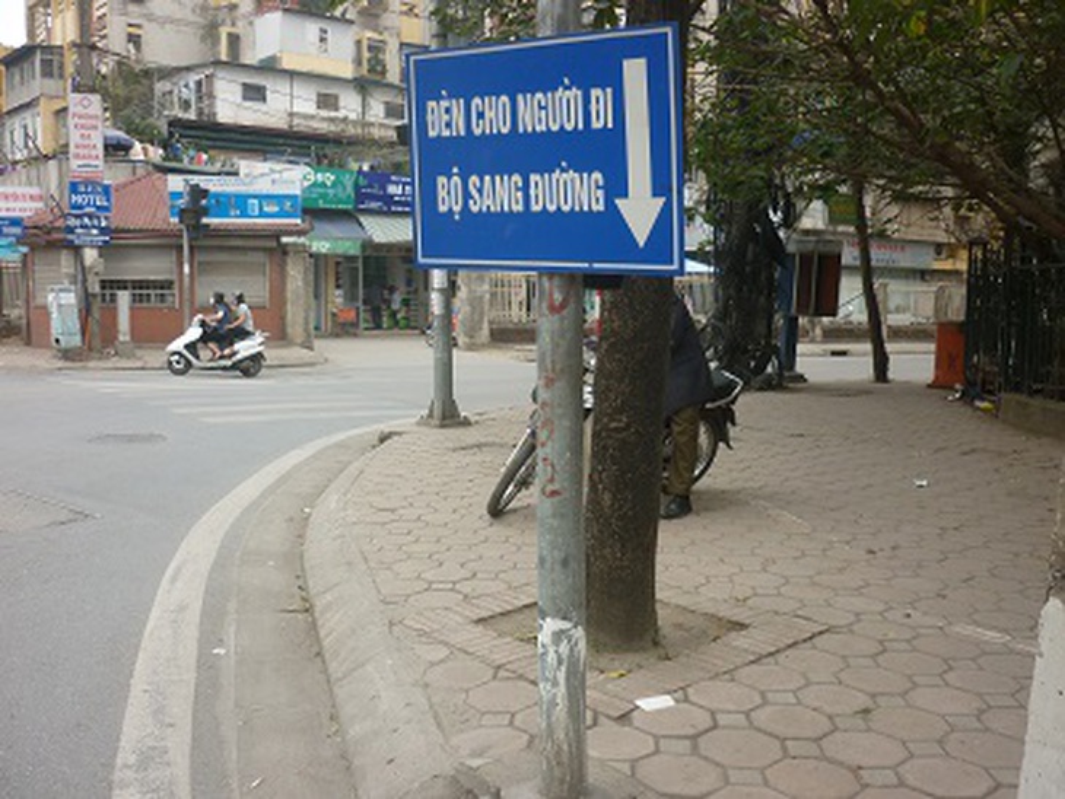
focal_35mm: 33
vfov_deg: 43.0
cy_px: 400
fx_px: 1016
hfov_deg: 55.3
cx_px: 532
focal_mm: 5.5
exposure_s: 1/200
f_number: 2.8
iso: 80
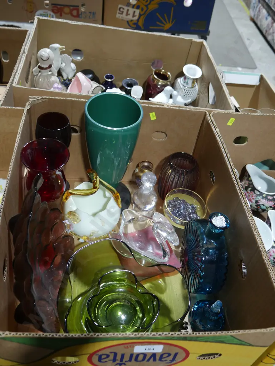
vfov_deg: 51.3
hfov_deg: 39.7
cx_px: 138
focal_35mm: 36
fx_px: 381
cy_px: 183
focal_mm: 18
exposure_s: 1/60
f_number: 4
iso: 400
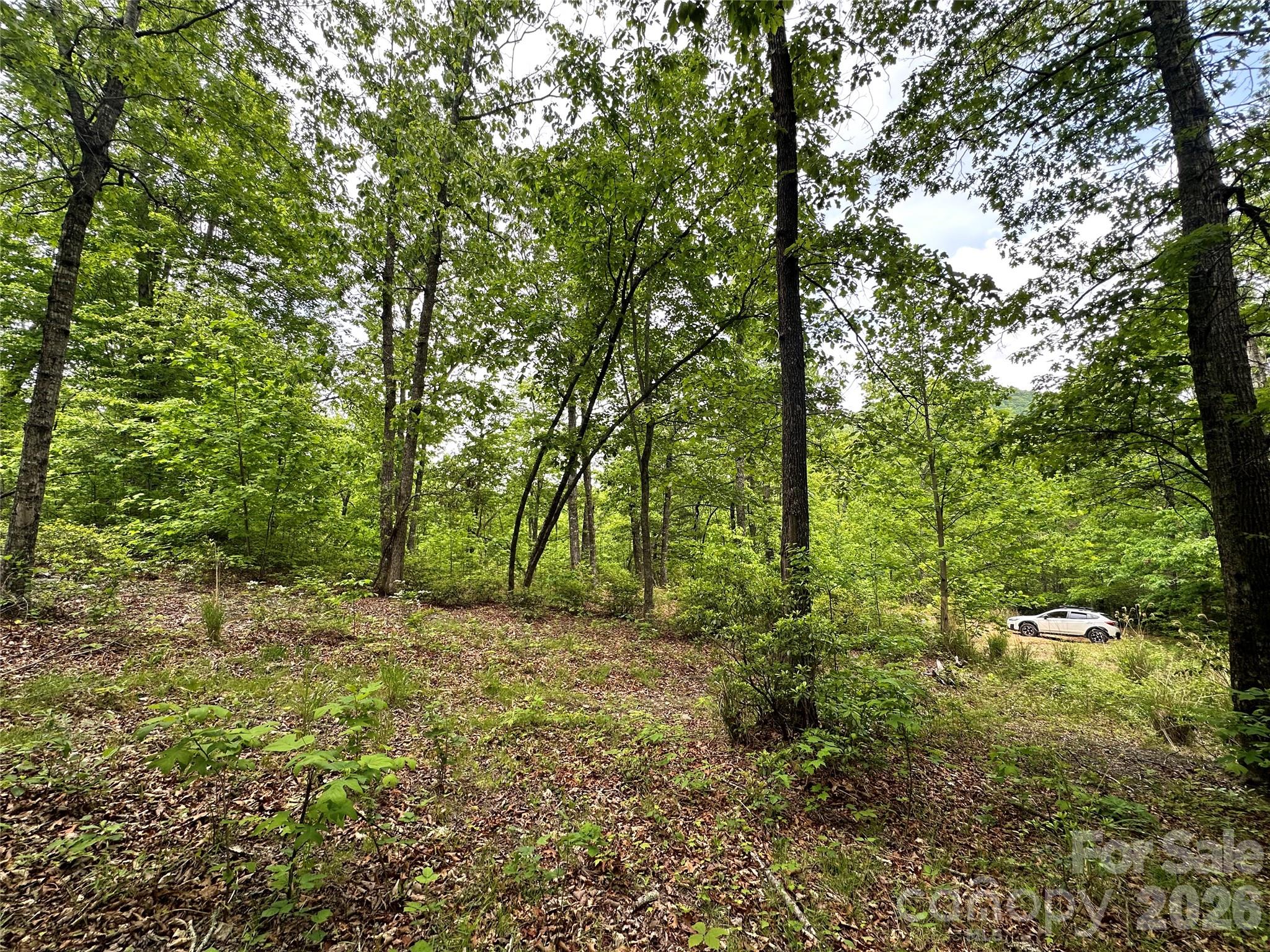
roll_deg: +2.4
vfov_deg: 85.7
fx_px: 514
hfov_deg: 102.1
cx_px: 635
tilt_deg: +6.5
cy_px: 476
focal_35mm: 14
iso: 40
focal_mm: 2.22
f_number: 2.2
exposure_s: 1/161
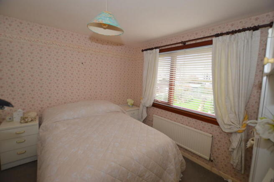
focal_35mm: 15
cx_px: 137
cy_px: 91
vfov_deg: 77.2
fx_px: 114
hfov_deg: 100.4
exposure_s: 1/60
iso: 400
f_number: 4
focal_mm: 10
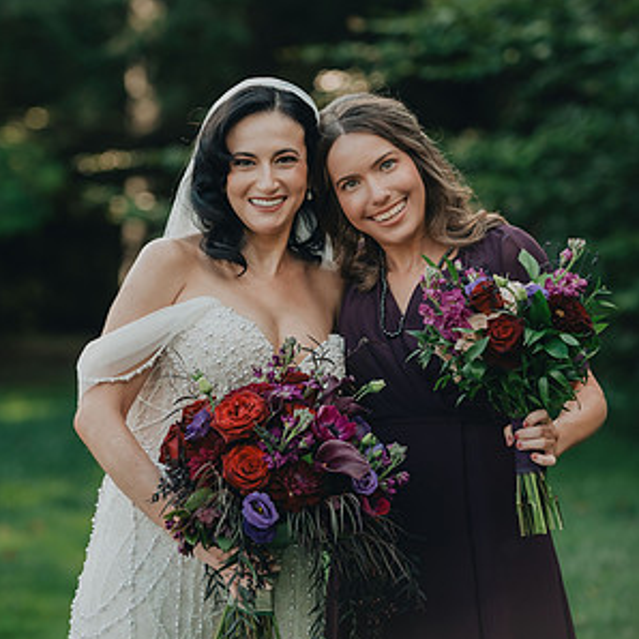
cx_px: 320
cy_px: 257
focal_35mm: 199
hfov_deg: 8.8
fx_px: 4156
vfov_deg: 8.8
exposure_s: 1/640
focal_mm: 155
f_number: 4
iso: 800
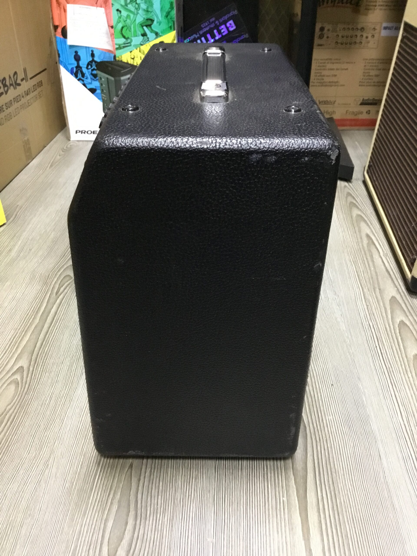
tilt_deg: -33.4
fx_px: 498
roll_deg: +0.8
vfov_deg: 58.4
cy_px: 278
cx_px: 208
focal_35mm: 31
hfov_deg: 45.4
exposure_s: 1/17
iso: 400
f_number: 2.4
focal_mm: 3.3
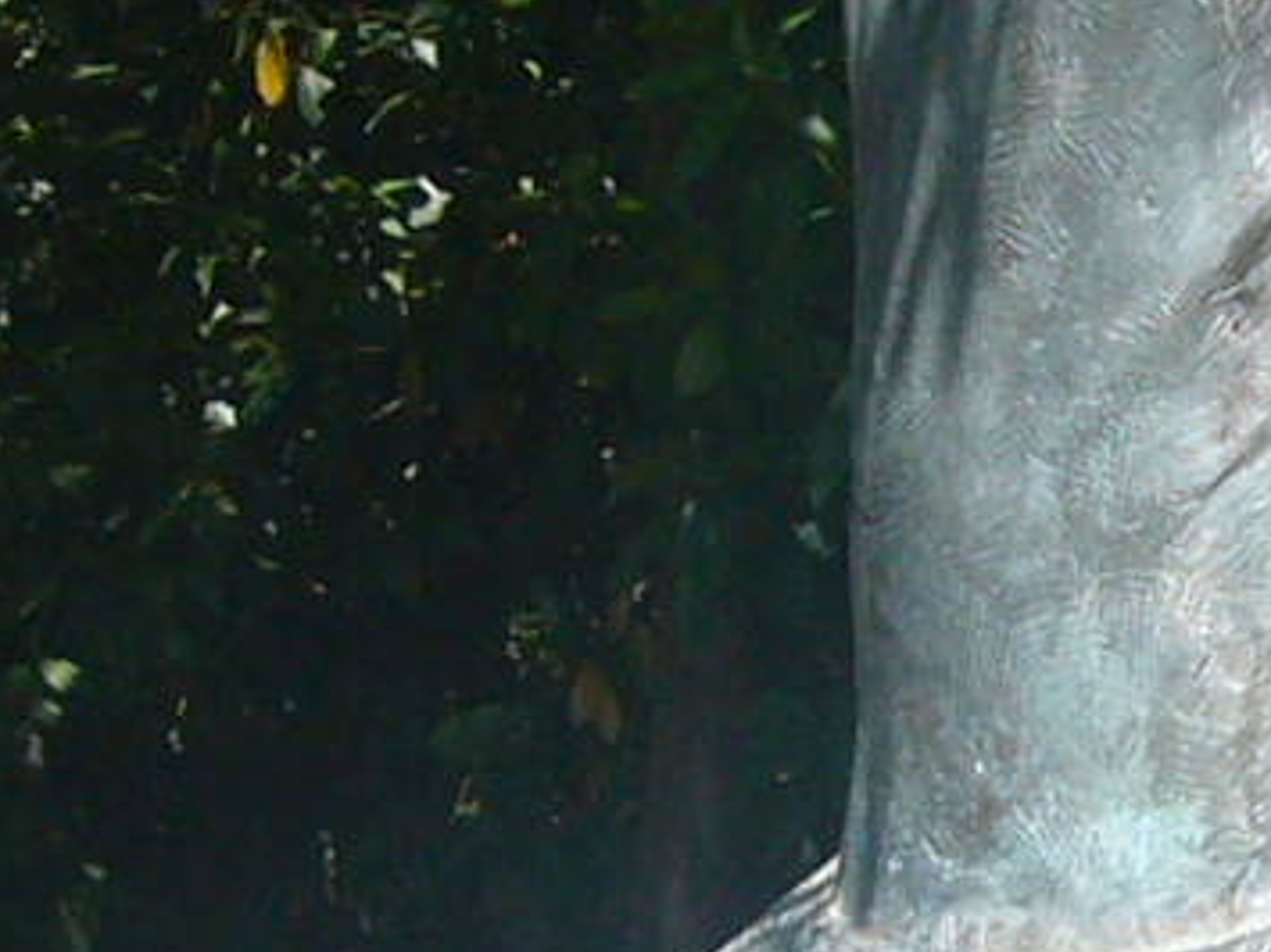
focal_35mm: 173
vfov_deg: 8.5
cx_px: 1418
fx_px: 6350
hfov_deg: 11.3
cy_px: 888
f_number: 5.6
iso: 80
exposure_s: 1/125
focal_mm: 4.6
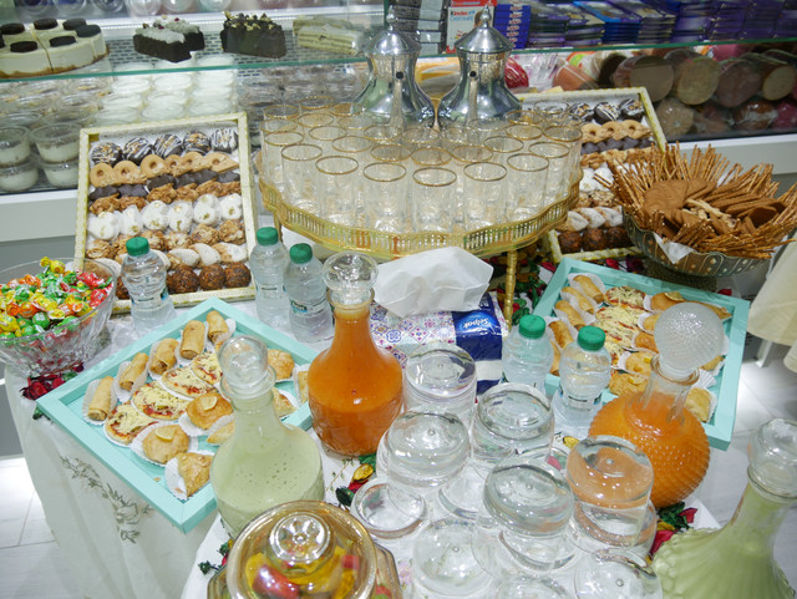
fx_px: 645
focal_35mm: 28
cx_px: 398
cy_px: 300
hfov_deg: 63.4
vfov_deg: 49.8
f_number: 3.5
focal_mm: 14
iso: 200
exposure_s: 1/60
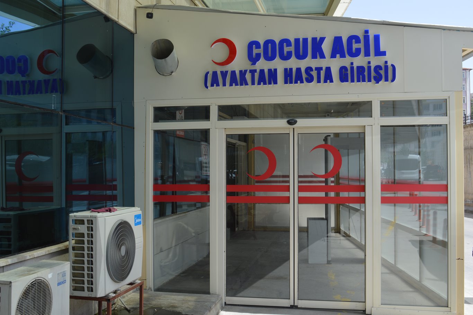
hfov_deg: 53.1
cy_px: 158
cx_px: 236
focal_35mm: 36
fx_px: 473
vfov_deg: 36.9
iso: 100
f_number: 6.3
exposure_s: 1/160
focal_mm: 24
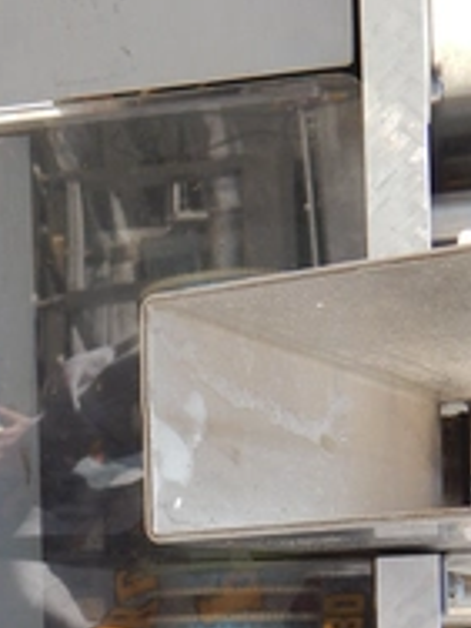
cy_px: 628
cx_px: -3
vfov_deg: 23.1
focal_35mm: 81
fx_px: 1469
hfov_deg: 17.8
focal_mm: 6.8
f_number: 3.4
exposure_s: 1/200
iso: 125
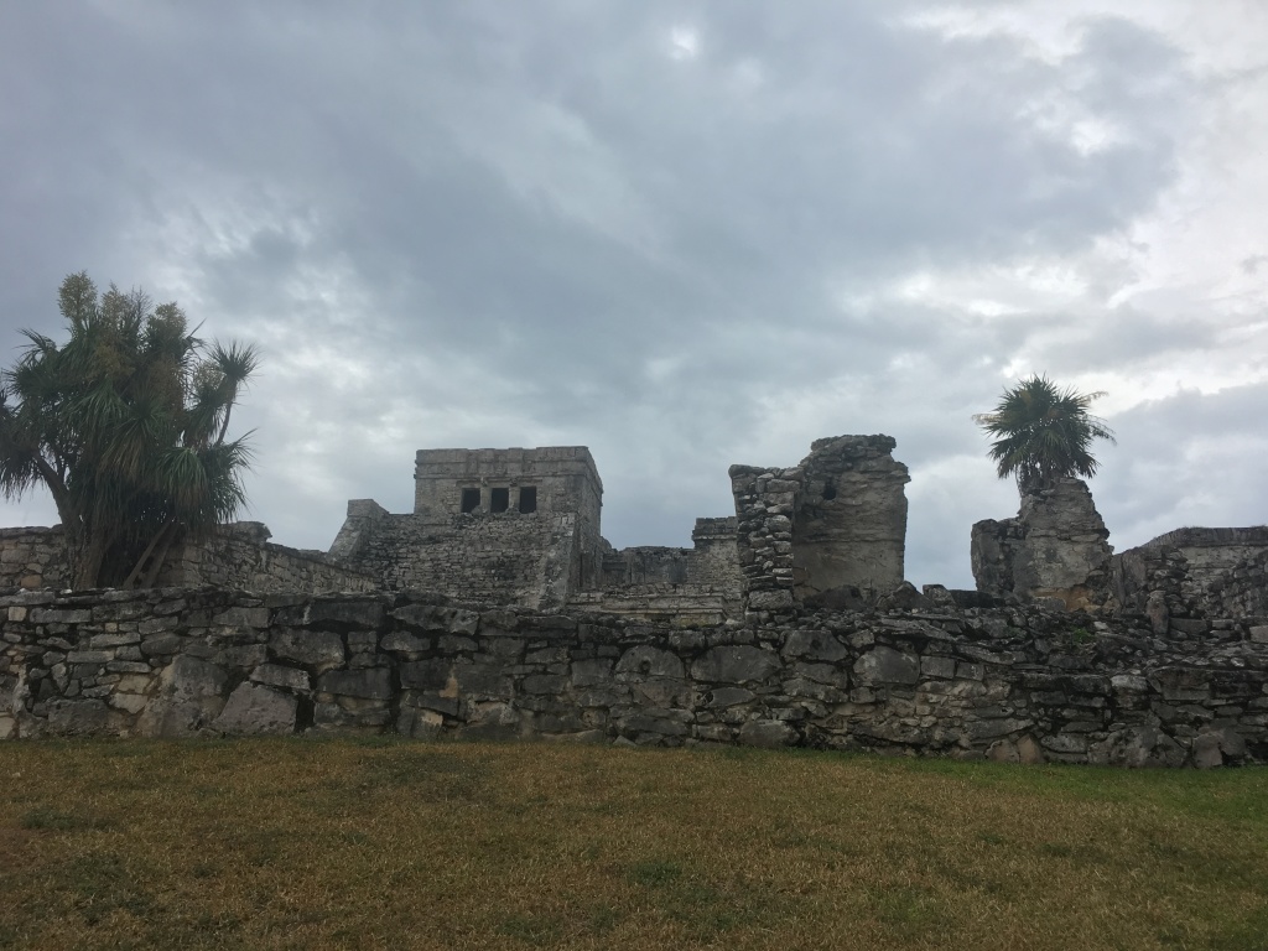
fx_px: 1062
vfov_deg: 48.2
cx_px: 634
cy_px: 476
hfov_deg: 61.7
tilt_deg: +15.4
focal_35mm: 29
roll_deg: -1.4
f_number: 2.2
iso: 25
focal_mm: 4.15
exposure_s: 1/1083
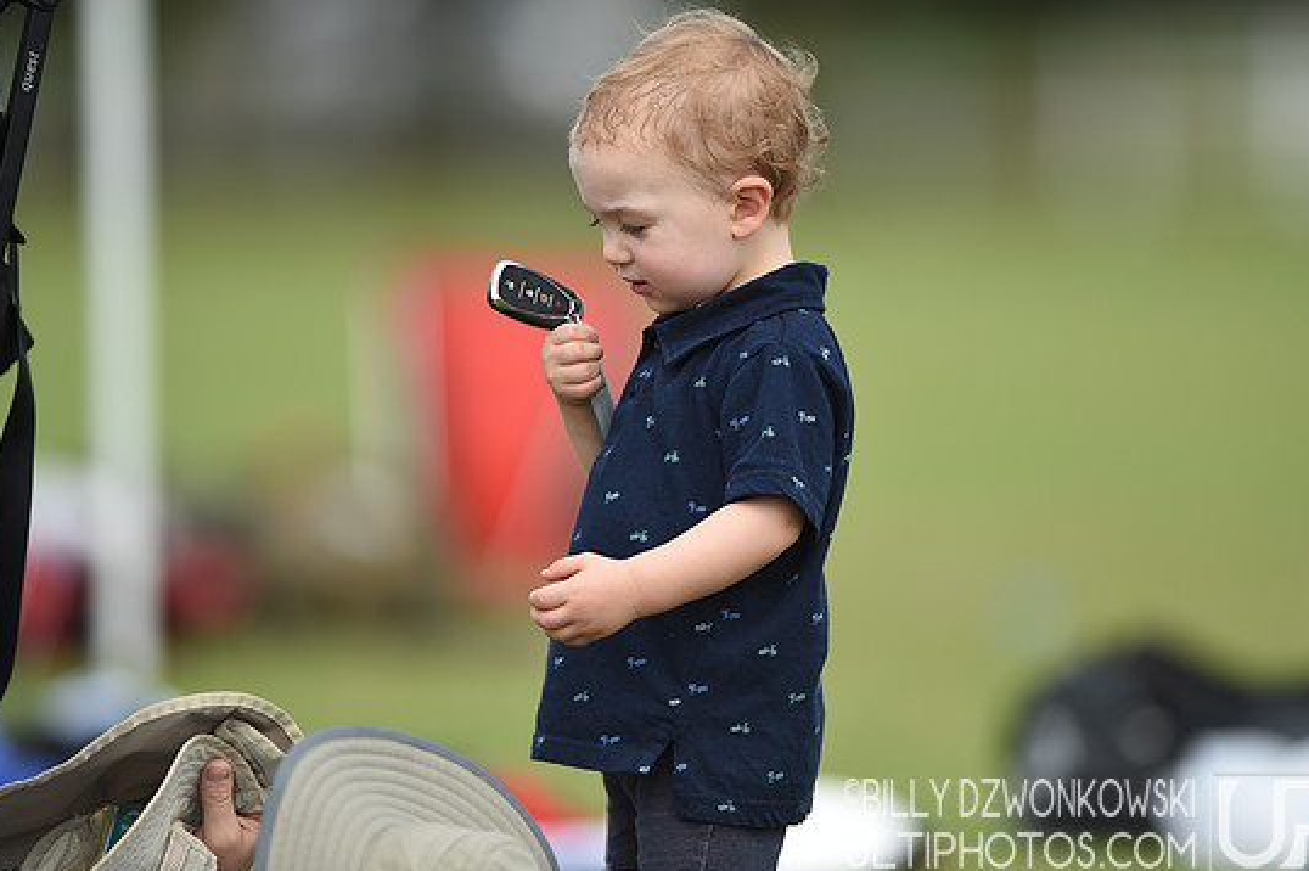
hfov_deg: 4.8
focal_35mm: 431
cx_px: 689
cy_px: 428
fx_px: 15661
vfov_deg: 3.2
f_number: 2.8
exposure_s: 1/1250
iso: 100
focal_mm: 400
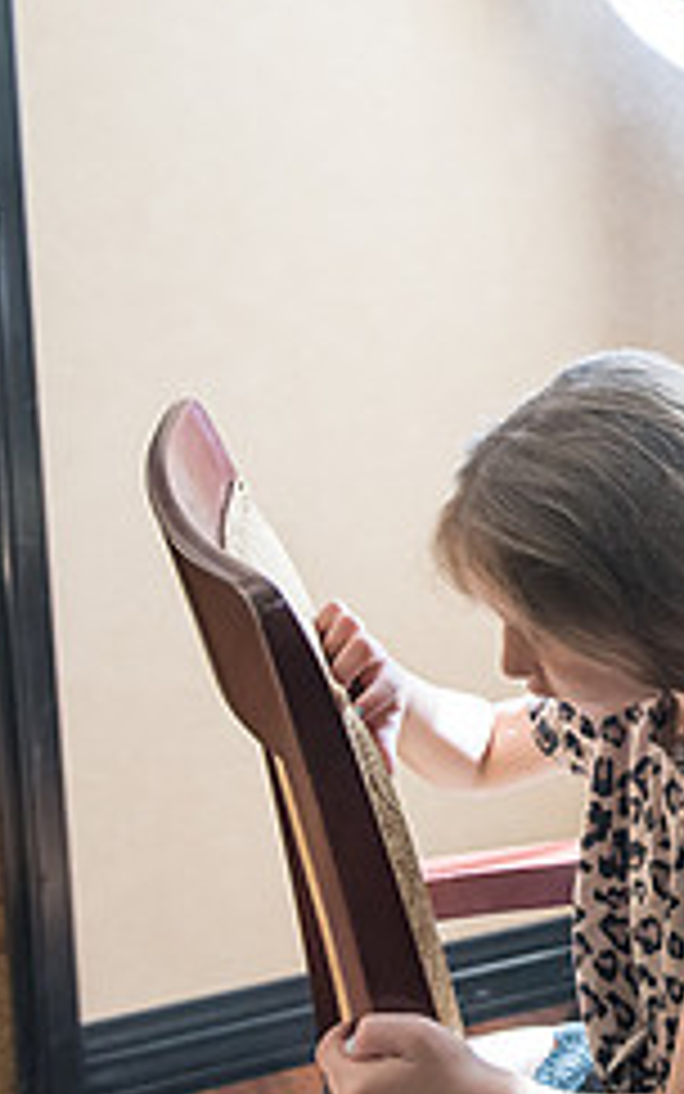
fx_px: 2325
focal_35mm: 78
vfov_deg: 26.2
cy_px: 313
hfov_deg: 15.9
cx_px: 878
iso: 2000
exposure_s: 1/320
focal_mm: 32
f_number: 4
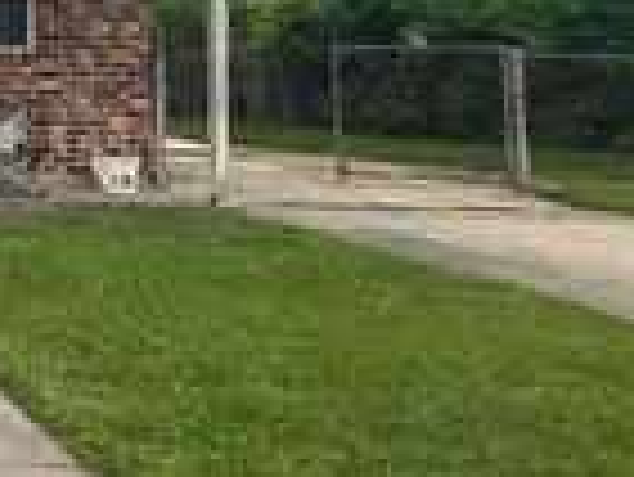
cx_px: -427
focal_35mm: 46
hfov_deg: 24.7
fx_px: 843
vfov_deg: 30.1
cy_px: 43
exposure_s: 1/254
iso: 32
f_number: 1.8
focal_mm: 1.57
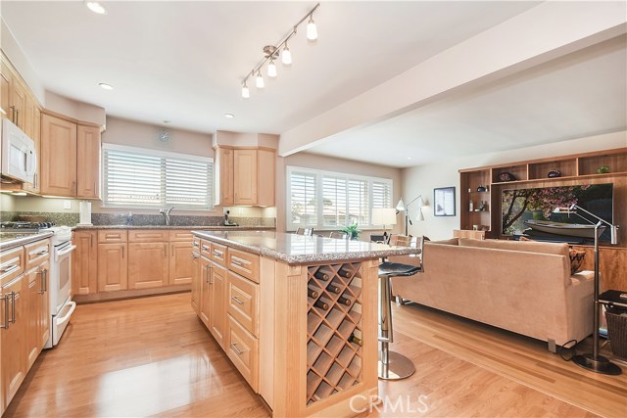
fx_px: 261
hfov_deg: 100.4
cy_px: 209
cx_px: 314
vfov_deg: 77.4
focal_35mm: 15
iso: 320
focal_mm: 10
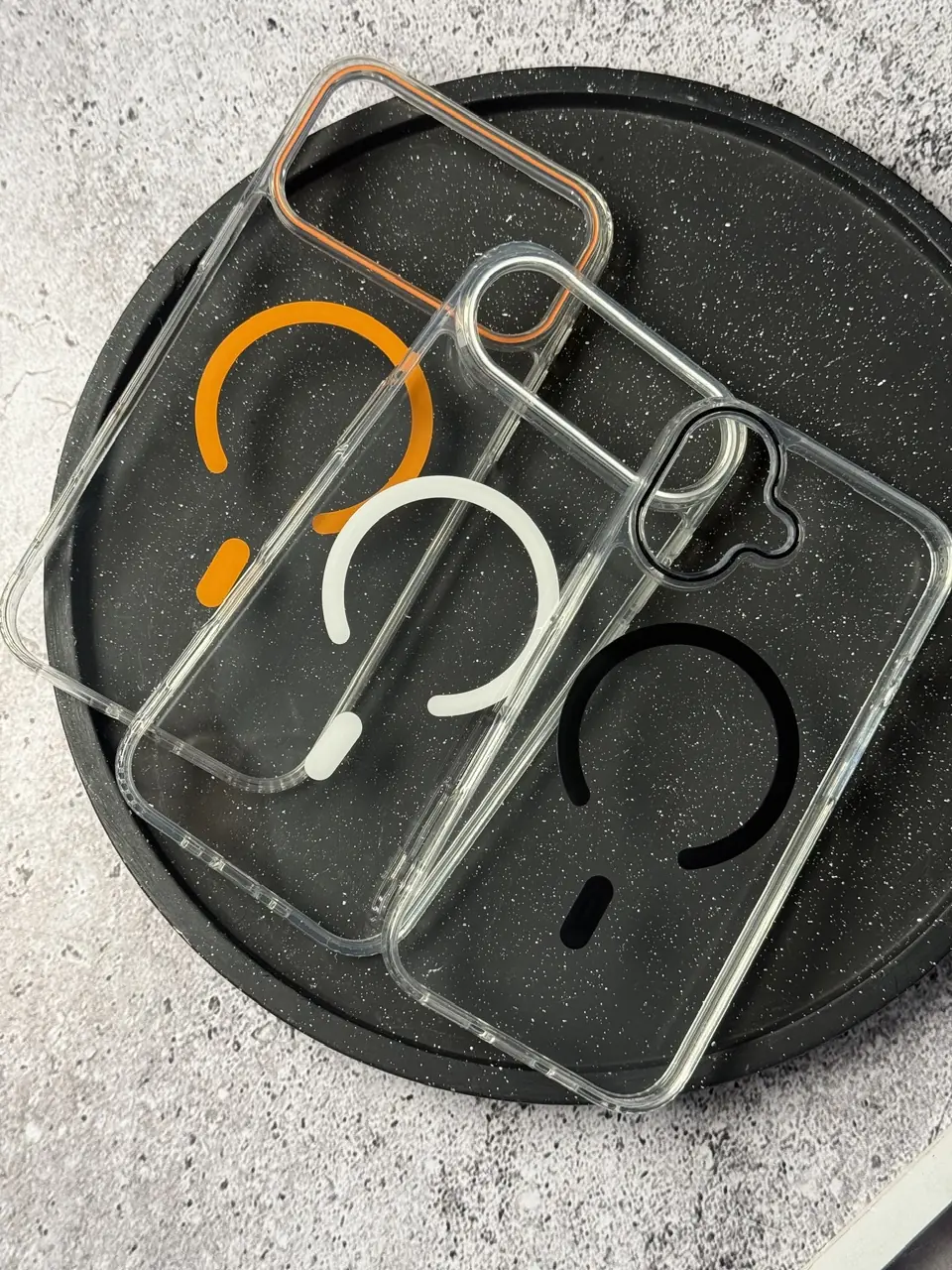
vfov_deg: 39.7
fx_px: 1760
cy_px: 635
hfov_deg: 30.3
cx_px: 476
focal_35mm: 48
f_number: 1.78
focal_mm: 6.76
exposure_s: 1/425
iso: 160
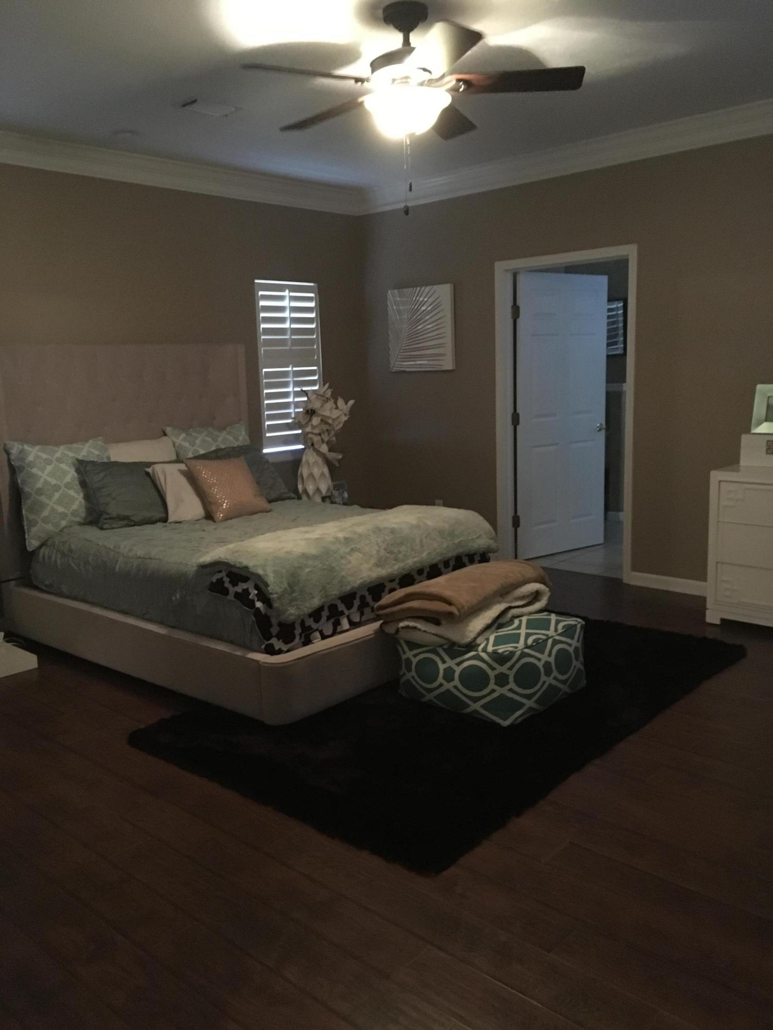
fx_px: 863
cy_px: 515
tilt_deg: -9.0
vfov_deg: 61.7
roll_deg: +2.0
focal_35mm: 29
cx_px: 386
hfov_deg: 48.2
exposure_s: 1/15
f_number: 2.2
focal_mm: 4.15
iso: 640
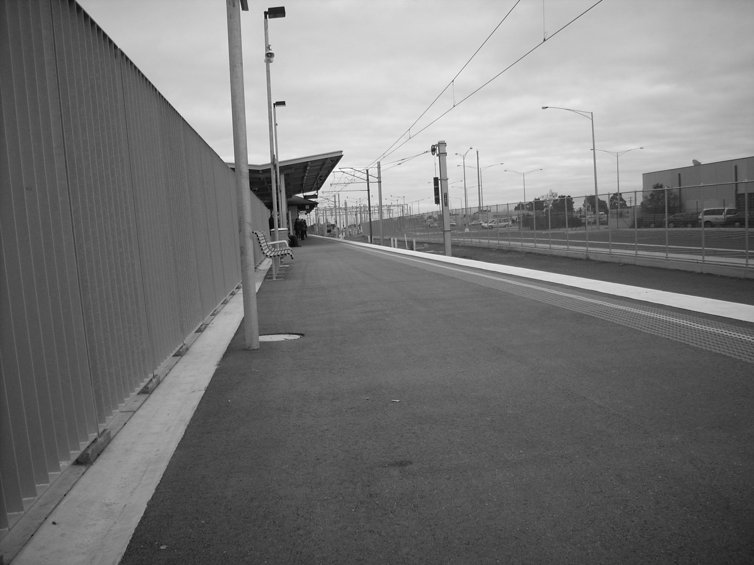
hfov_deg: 50.1
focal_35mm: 37
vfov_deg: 38.7
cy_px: 282
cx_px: 377
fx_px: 806
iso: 64
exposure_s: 1/120
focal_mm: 6.2
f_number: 2.8
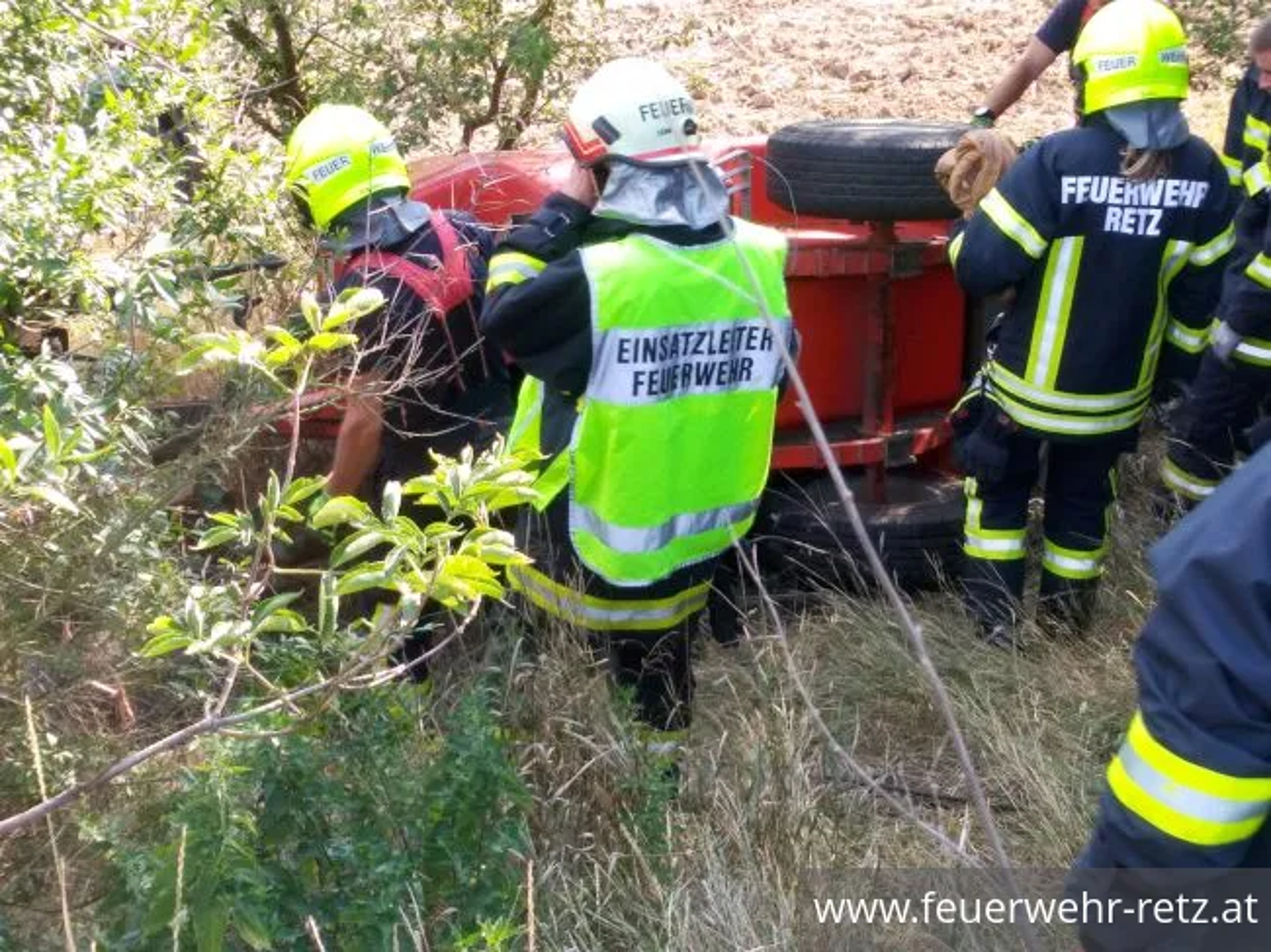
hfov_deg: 67.3
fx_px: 954
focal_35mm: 26
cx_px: 636
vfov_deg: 53.0
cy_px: 476
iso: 100
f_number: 2
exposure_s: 1/121
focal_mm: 3.54
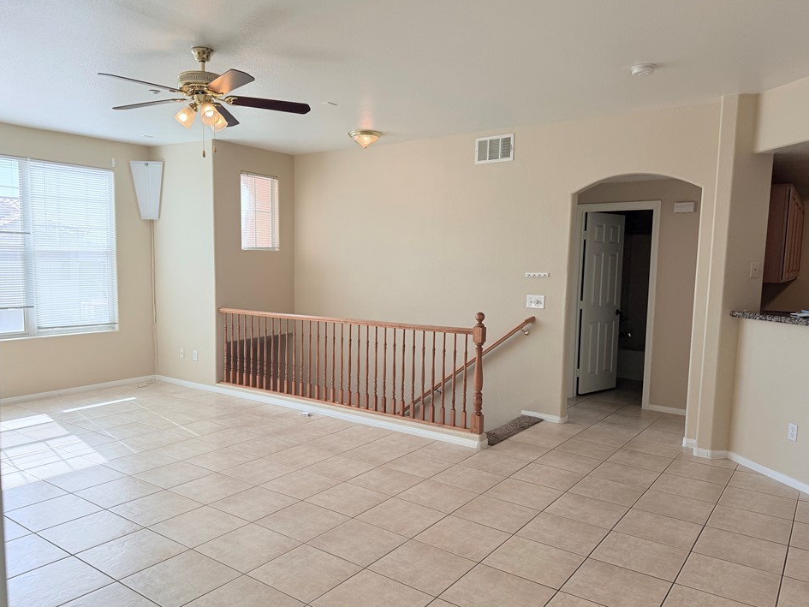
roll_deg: -0.5
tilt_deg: -6.5
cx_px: 380
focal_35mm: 26
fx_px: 608
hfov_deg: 67.2
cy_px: 324
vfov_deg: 53.0
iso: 100
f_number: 1.78
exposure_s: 1/649
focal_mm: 6.76
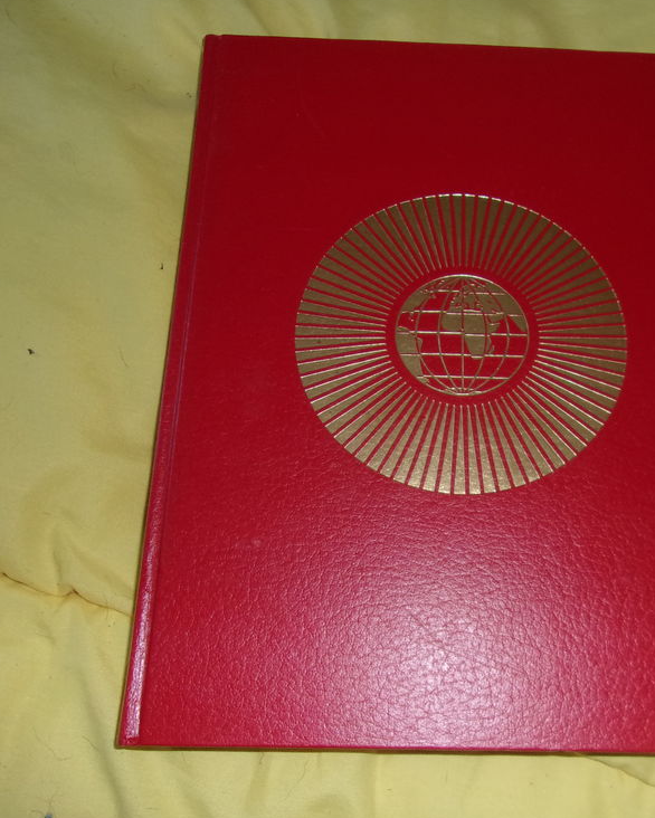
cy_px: 411
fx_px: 872
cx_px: 452
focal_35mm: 36
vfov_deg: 50.3
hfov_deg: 40.5
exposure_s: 1/34
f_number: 3
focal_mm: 4.9
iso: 160
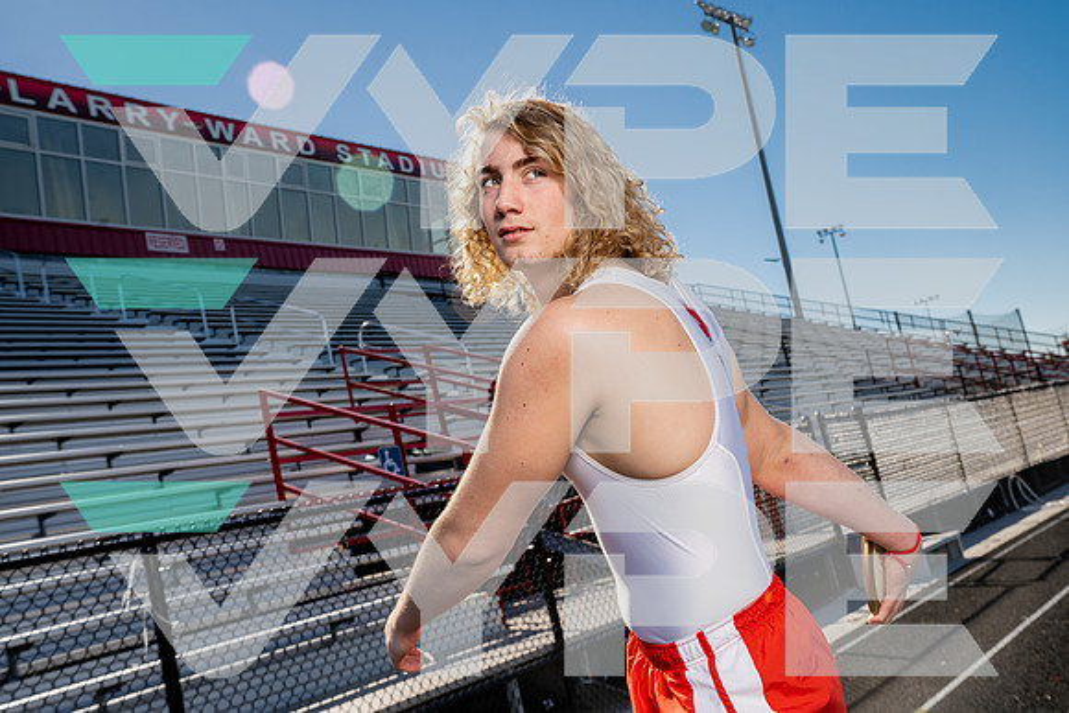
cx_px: 534
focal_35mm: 42
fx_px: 1247
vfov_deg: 31.9
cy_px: 356
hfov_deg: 46.4
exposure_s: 1/250
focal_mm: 42
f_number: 8
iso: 100
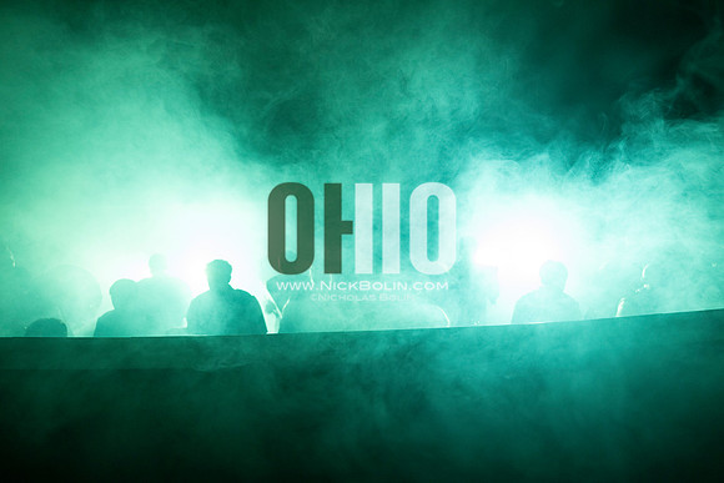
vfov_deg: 53.2
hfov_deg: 73.7
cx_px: 362
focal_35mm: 24
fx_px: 483
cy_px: 242
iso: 3200
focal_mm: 24
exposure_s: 1/500
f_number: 2.8
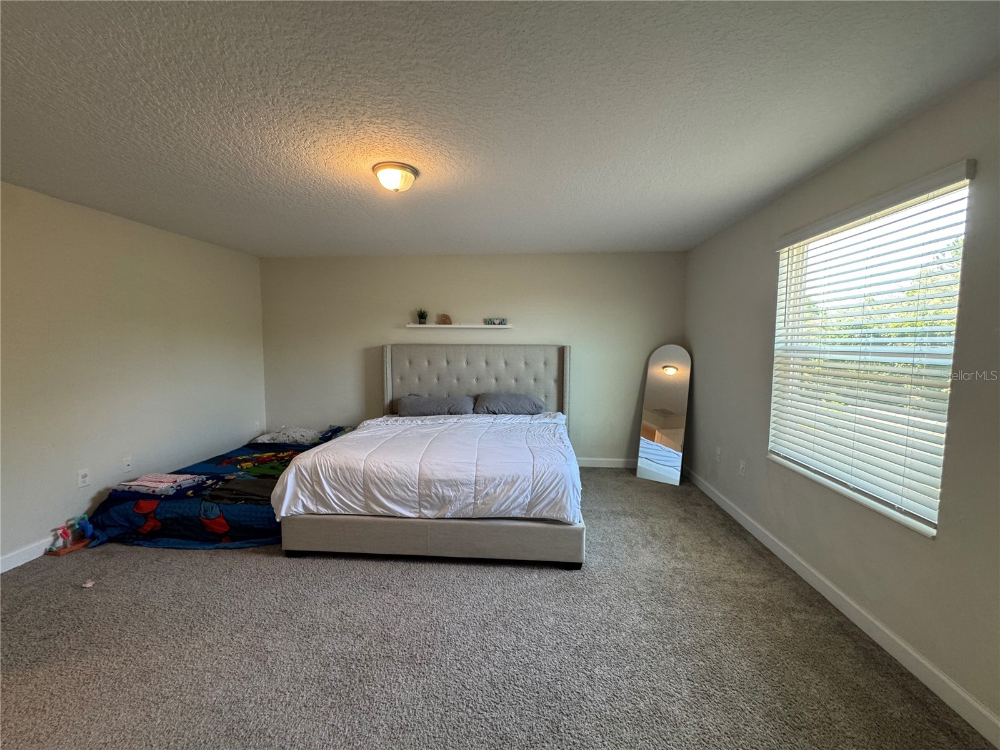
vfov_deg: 85.7
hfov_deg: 102.1
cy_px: 375
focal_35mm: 14
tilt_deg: -5.0
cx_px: 500
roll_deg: -0.2
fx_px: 404
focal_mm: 2.22
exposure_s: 1/60
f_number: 2.2
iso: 200
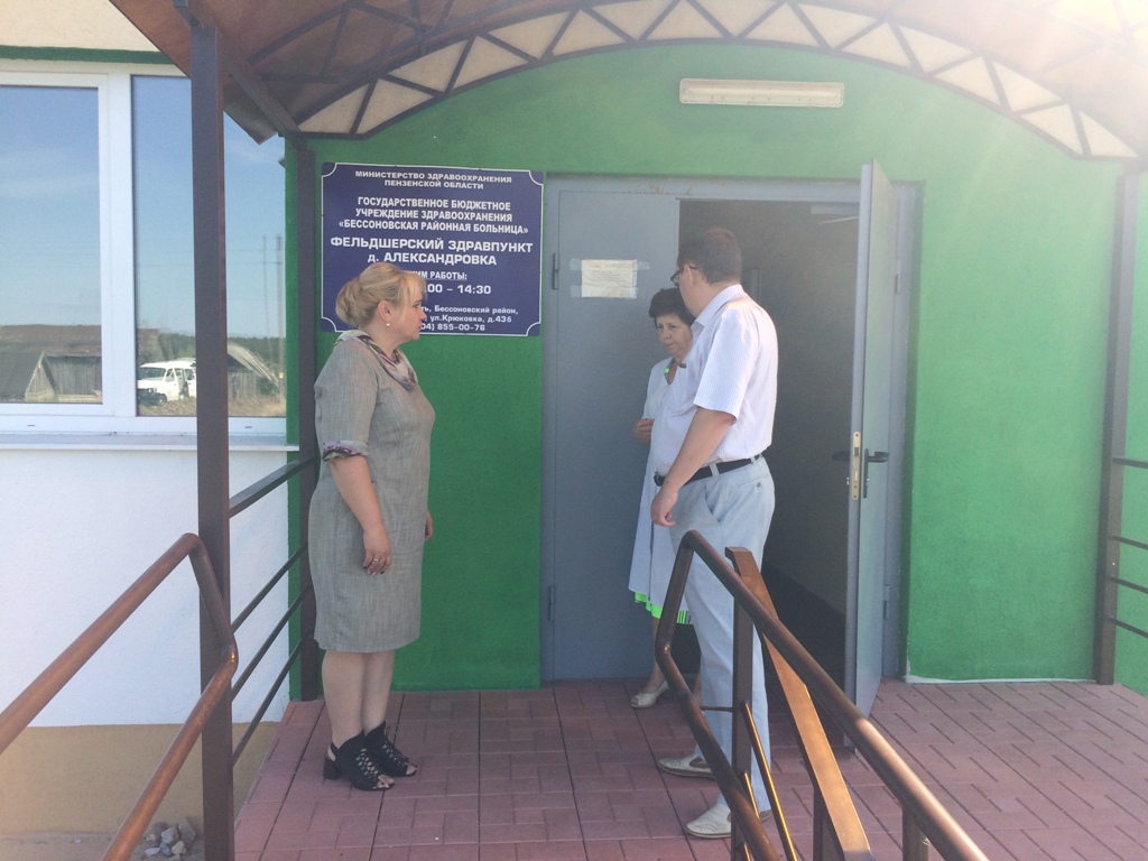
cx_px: 574
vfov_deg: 48.2
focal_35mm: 29
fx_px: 962
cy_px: 430
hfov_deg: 61.7
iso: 32
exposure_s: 1/720
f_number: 2.2
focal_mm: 4.15
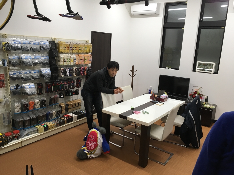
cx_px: 117
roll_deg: -2.2
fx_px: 196
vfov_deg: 48.2
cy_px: 88
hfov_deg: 61.7
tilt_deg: -12.4
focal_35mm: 29
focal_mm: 4.15
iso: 32
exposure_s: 1/30
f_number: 2.2
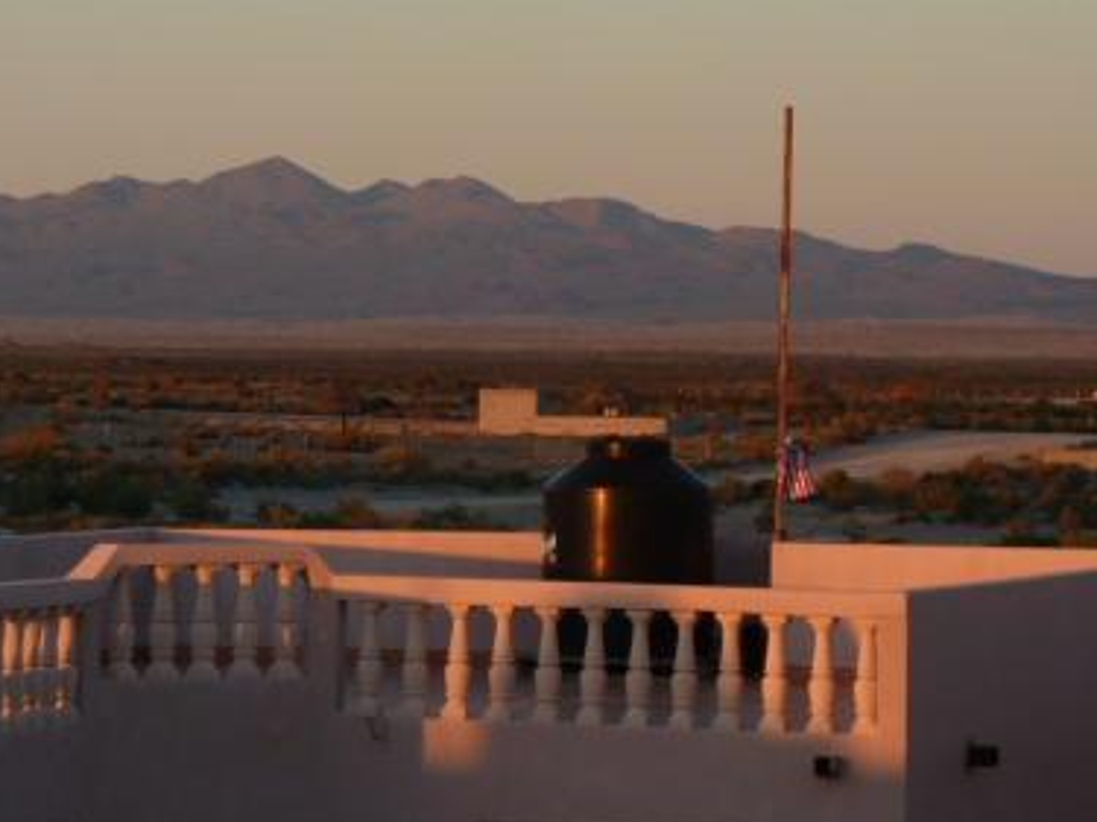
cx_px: 257
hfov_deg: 9.7
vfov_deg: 7.3
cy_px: 225
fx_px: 6431
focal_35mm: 203
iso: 80
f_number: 4.4
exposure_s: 1/100
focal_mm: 19.5
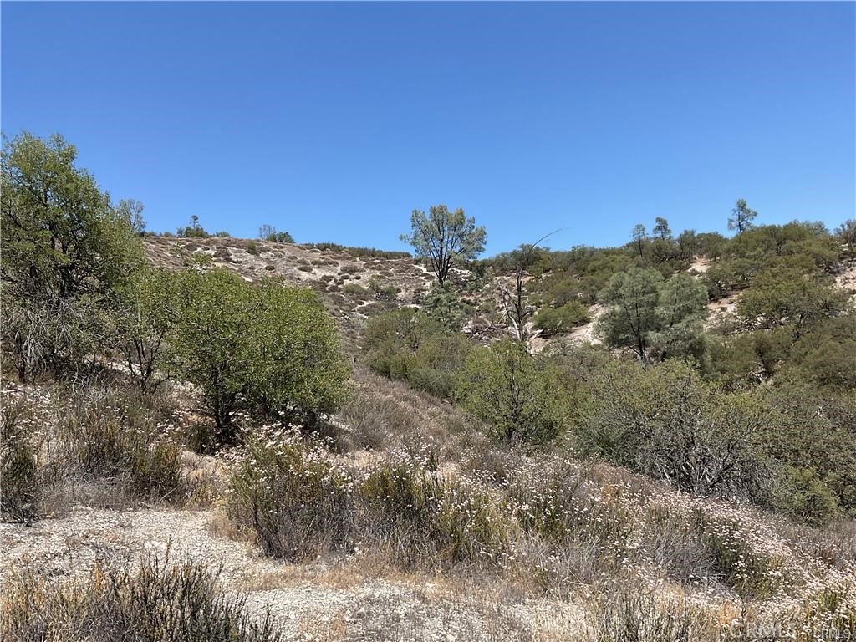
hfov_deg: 61.7
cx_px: 428
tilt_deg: +4.8
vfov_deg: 48.2
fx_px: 717
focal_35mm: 29
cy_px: 321
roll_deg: +2.8
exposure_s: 1/1626
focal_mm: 3
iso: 16
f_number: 1.8
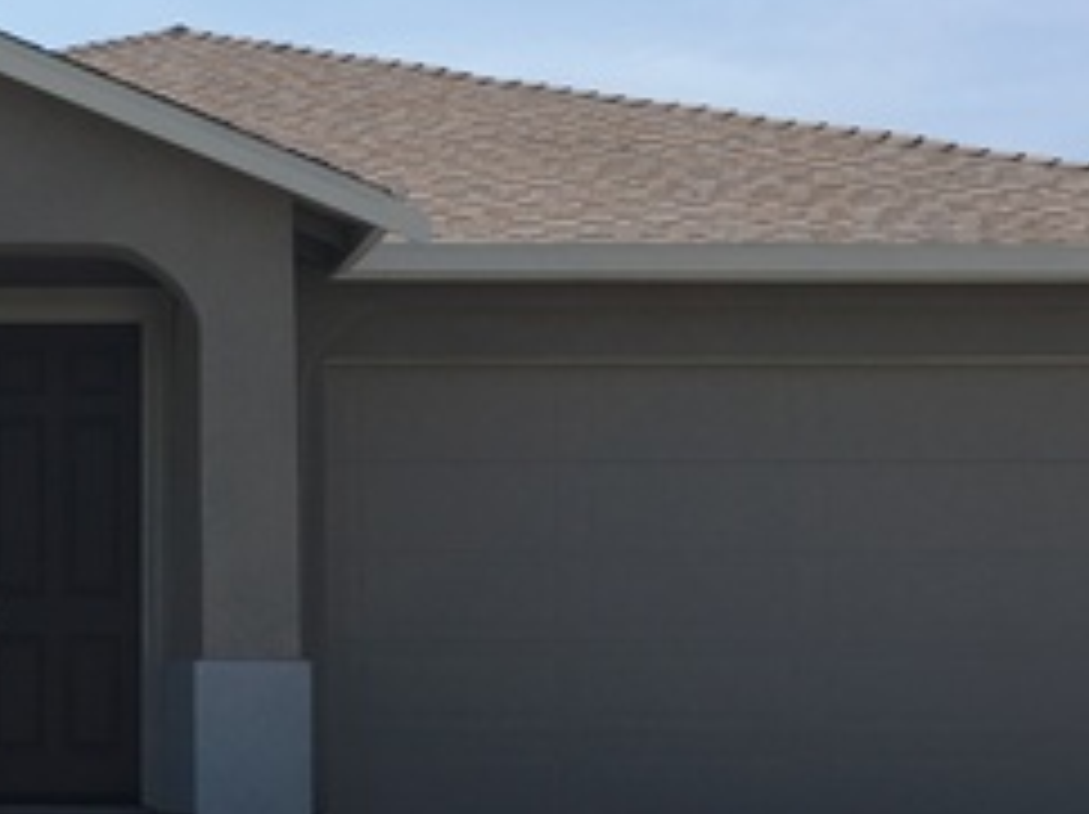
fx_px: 2514
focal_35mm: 80
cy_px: 432
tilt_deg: +3.6
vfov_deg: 18.4
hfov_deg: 23.7
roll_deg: +0.3
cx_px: 74
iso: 25
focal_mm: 4.15
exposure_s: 1/1923
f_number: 2.2
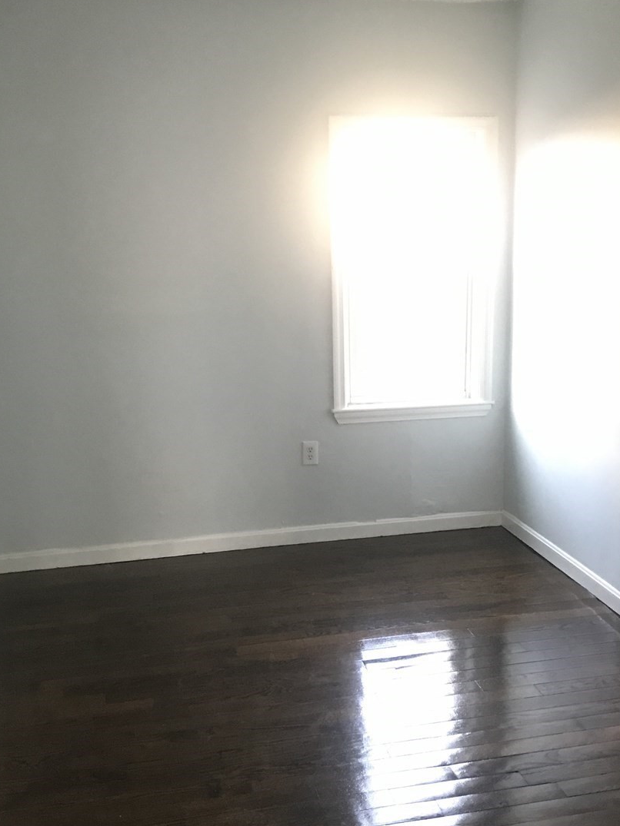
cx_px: 336
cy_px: 483
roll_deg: +1.2
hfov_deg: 35.9
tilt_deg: -13.1
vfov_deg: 46.6
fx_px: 955
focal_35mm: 40
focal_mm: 3.99
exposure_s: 1/9
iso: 100
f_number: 1.8
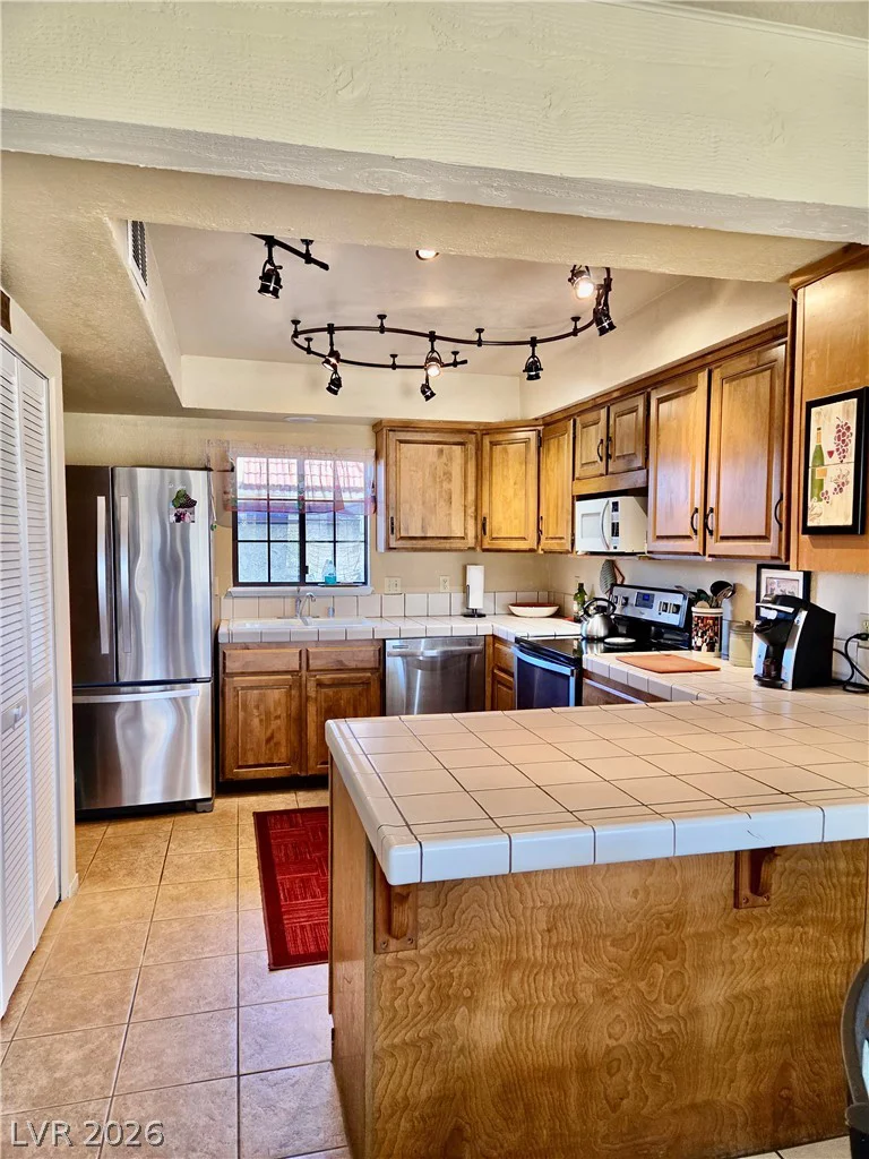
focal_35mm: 23
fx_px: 770
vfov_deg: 73.9
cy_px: 580
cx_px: 434
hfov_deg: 58.9
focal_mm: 5.4
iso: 160
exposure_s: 1/120
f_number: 1.8
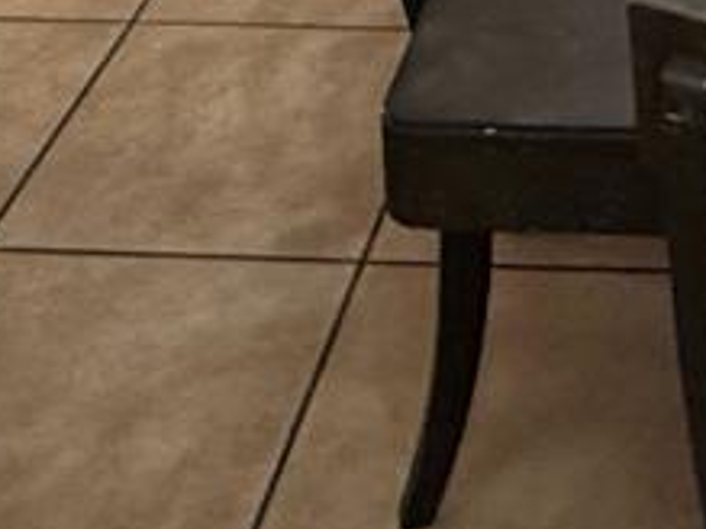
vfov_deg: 12.2
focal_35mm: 96
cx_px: 825
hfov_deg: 19.4
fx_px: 1957
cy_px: -756
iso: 250
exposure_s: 1/120
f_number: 2.2
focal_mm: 2.22
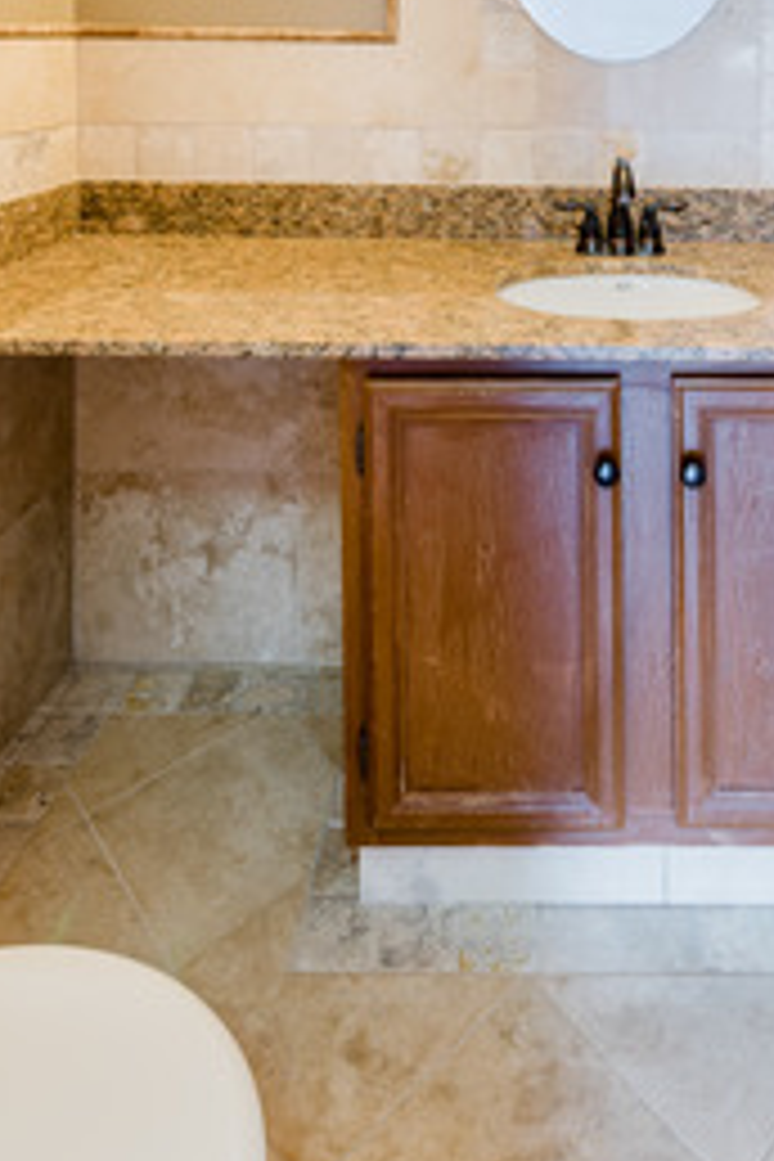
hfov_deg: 49.0
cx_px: 279
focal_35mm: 26
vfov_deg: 62.9
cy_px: 216
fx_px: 838
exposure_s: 4
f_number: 8
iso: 64
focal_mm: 14
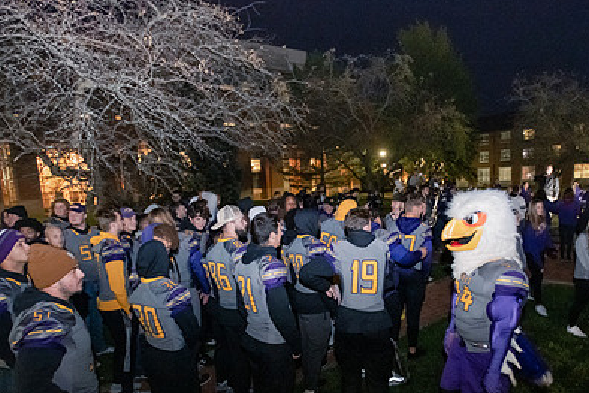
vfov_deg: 50.6
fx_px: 409
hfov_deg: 71.1
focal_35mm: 25
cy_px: 256
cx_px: 336
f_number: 2.8
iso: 12800
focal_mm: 17
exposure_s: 1/60
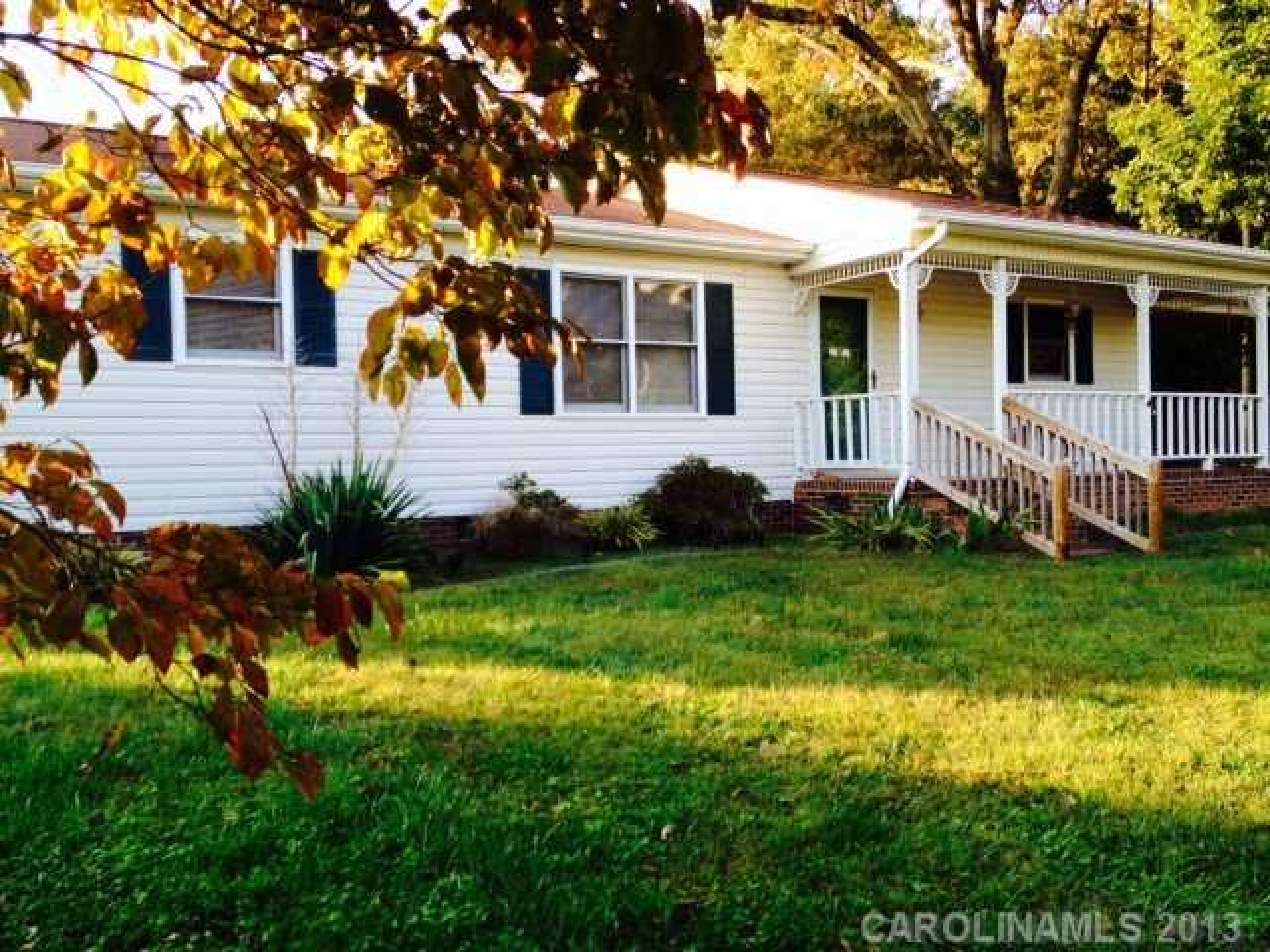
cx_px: 635
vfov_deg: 40.7
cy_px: 476
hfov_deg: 52.6
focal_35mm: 35
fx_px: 1284
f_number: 2.4
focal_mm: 4.28
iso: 50
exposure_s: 1/139
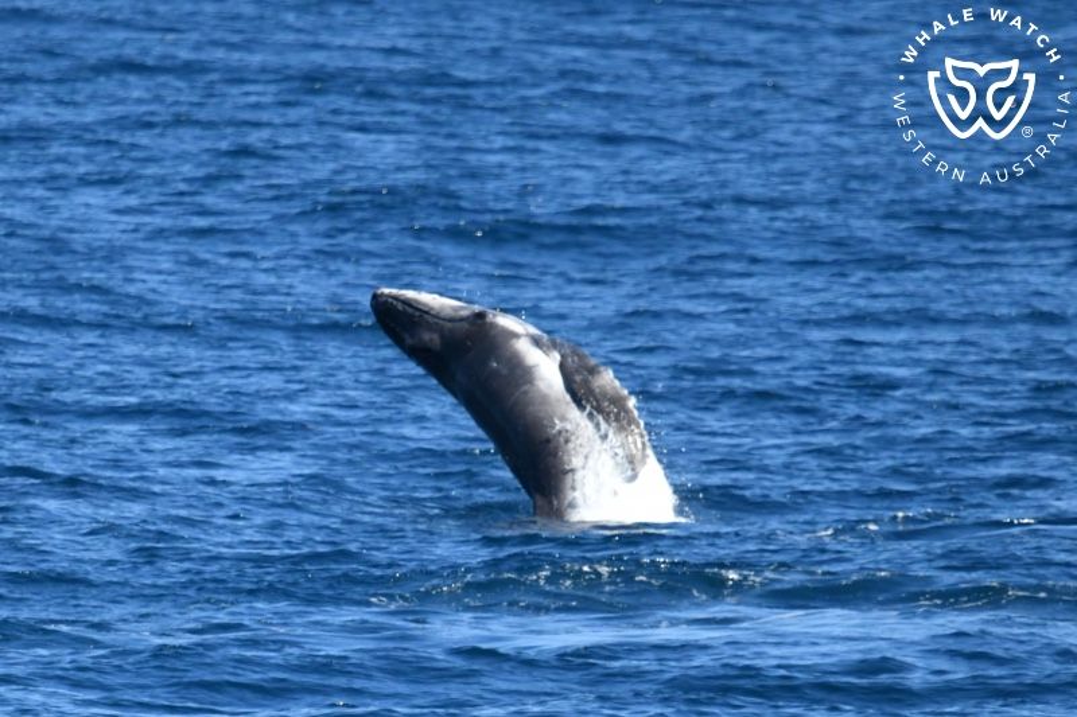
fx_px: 17945
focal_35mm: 600
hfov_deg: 3.4
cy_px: 358
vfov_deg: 2.3
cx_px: 538
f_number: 6.3
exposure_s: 1/8000
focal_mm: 600
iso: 1800
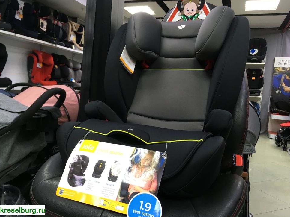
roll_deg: -4.4
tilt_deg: -5.0
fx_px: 251
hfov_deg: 60.0
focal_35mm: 30
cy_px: 107
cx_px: 142
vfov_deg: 46.8
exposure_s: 1/33
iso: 80
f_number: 2.2
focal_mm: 4.15
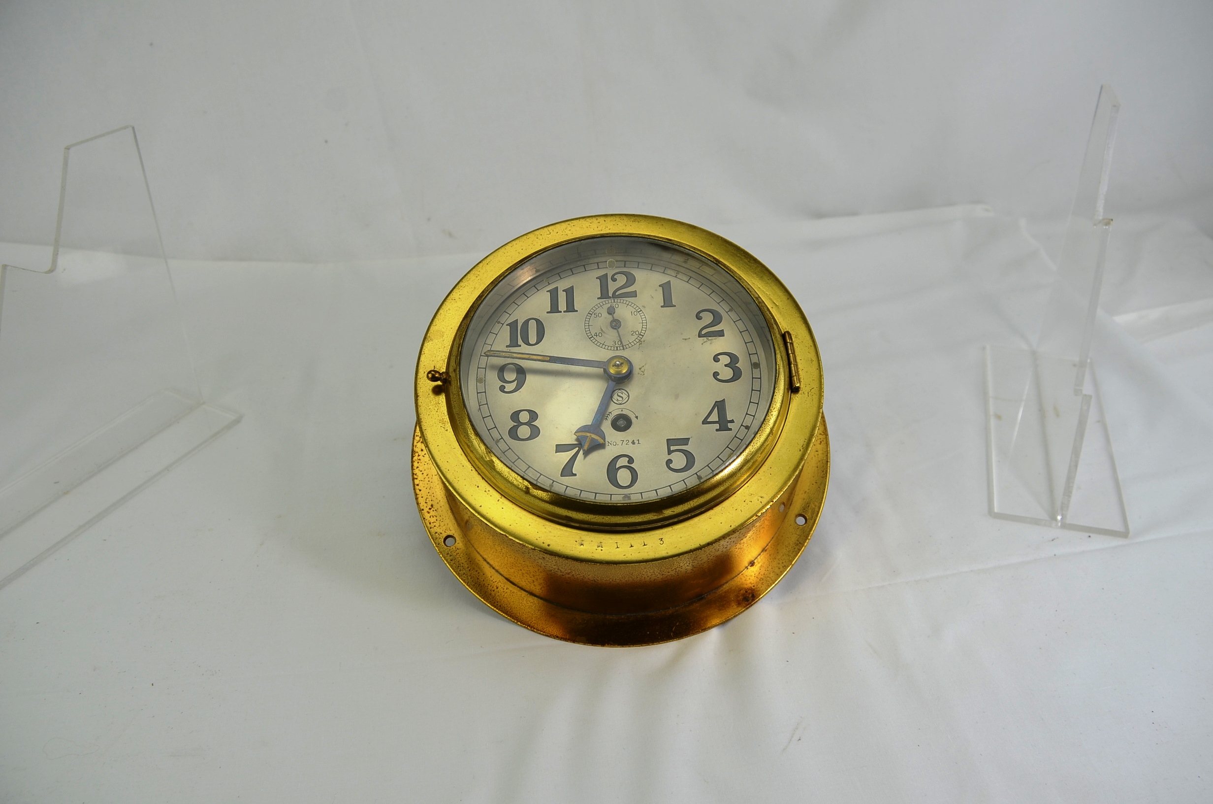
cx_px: 606
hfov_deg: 62.0
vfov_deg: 43.4
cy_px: 402
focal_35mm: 30
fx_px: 1009
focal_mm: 20
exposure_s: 1/160
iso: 200
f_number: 6.3
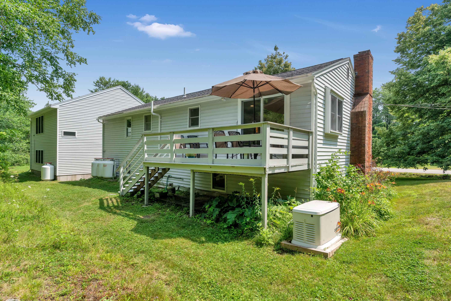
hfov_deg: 90.0
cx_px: 226
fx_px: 226
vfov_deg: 67.4
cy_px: 150
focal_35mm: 18
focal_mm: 18
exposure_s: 1/750
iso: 800
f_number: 8
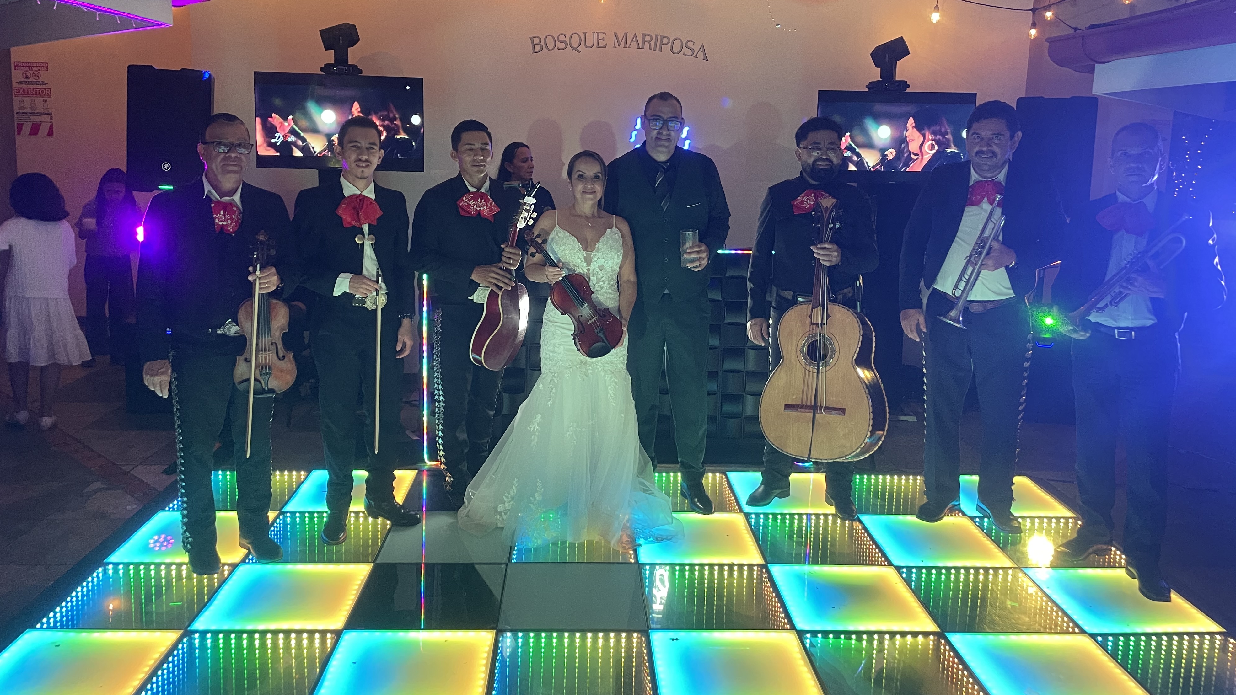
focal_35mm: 29
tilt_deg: -7.4
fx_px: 950
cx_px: 631
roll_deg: -1.5
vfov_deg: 40.0
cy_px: 272
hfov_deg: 66.1
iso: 250
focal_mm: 4.2
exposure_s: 1/60
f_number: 1.6
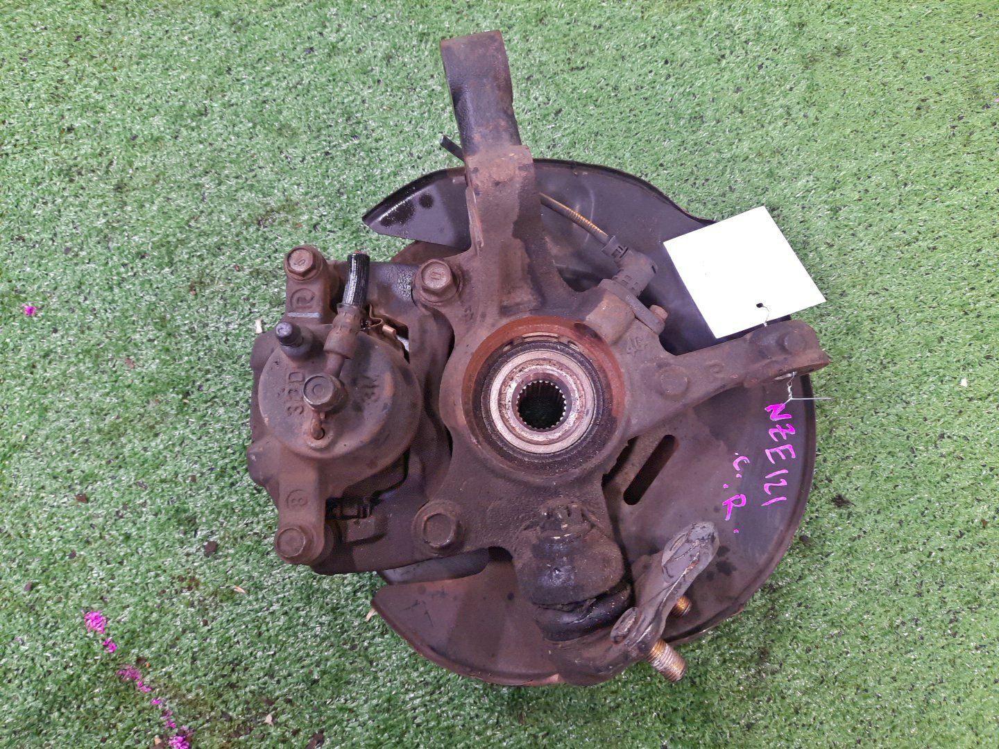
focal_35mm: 25
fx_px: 721
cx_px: 500
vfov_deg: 54.9
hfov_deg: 69.4
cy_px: 374
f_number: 2
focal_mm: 4.6
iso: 348
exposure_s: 1/25
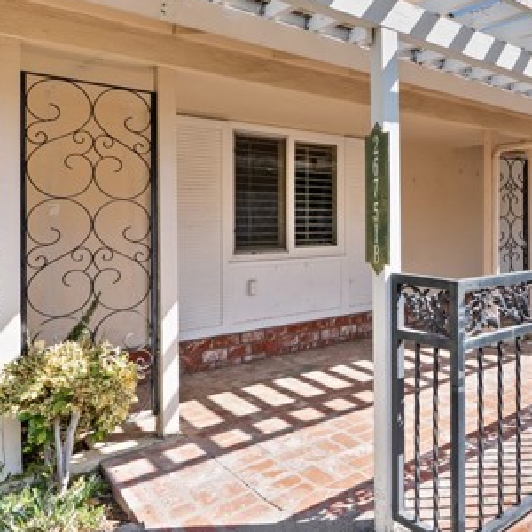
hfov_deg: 51.3
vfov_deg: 55.2
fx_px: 504
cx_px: 443
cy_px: 214
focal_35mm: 29
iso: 320
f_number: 8
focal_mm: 16
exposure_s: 1/125
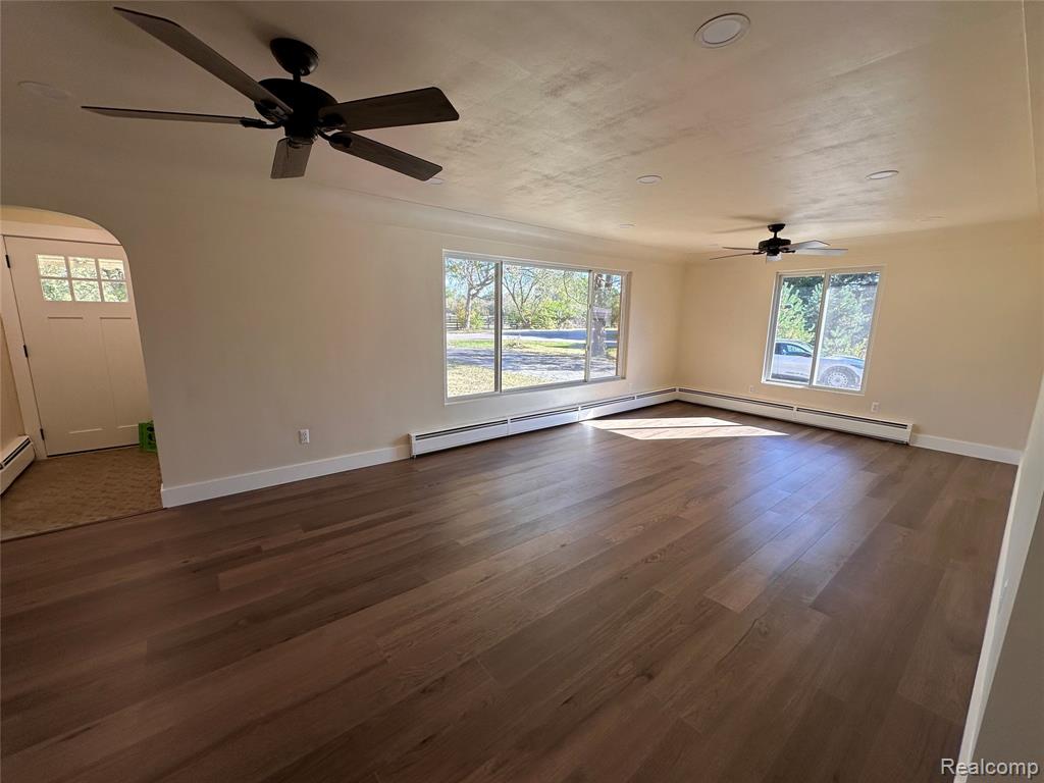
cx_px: 522
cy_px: 392
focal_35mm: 14
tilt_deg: -10.4
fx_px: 422
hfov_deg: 102.1
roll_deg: -1.4
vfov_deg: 85.7
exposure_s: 1/122
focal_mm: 2.22
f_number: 2.2
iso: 40
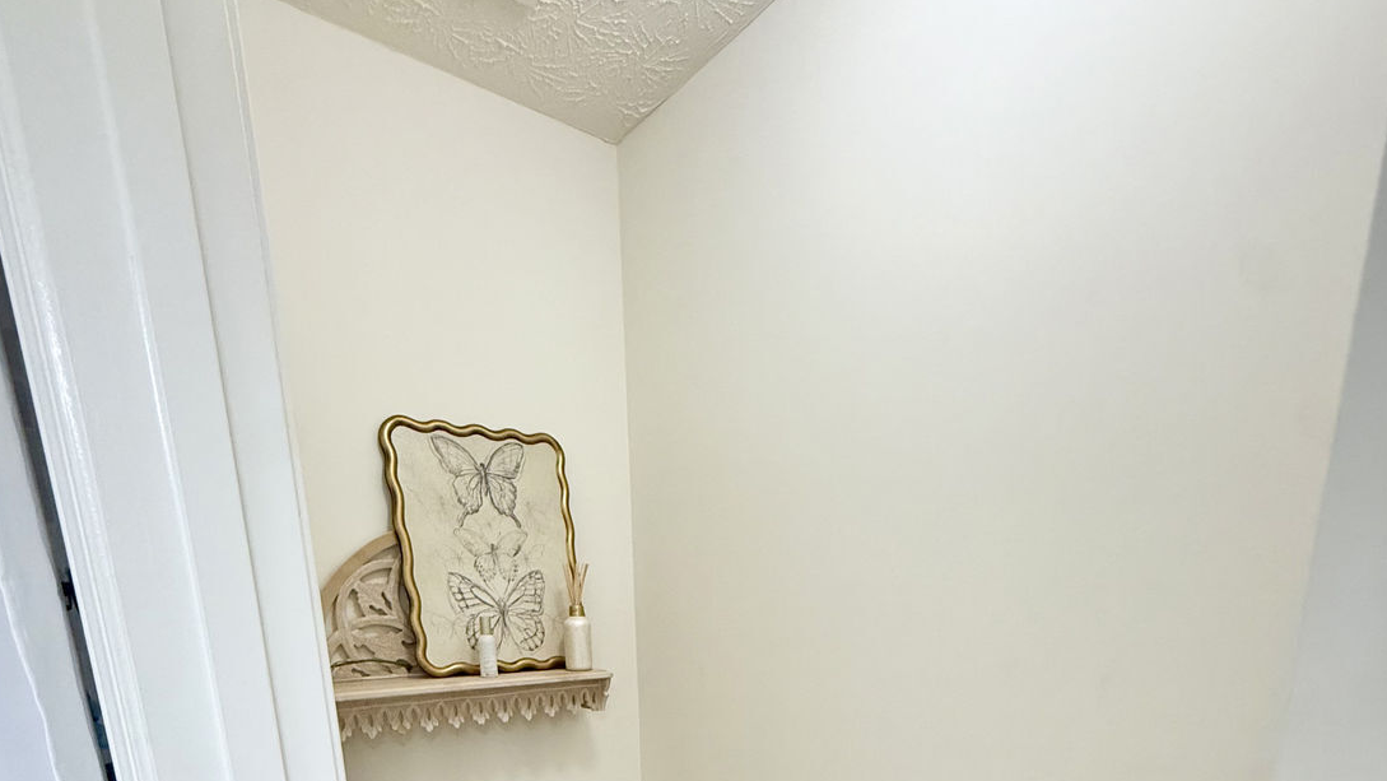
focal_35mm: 21
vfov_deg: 43.1
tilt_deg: -13.8
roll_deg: +2.1
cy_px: 838
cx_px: 681
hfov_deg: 83.8
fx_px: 772
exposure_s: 1/120
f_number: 2.2
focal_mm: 2.22
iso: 250
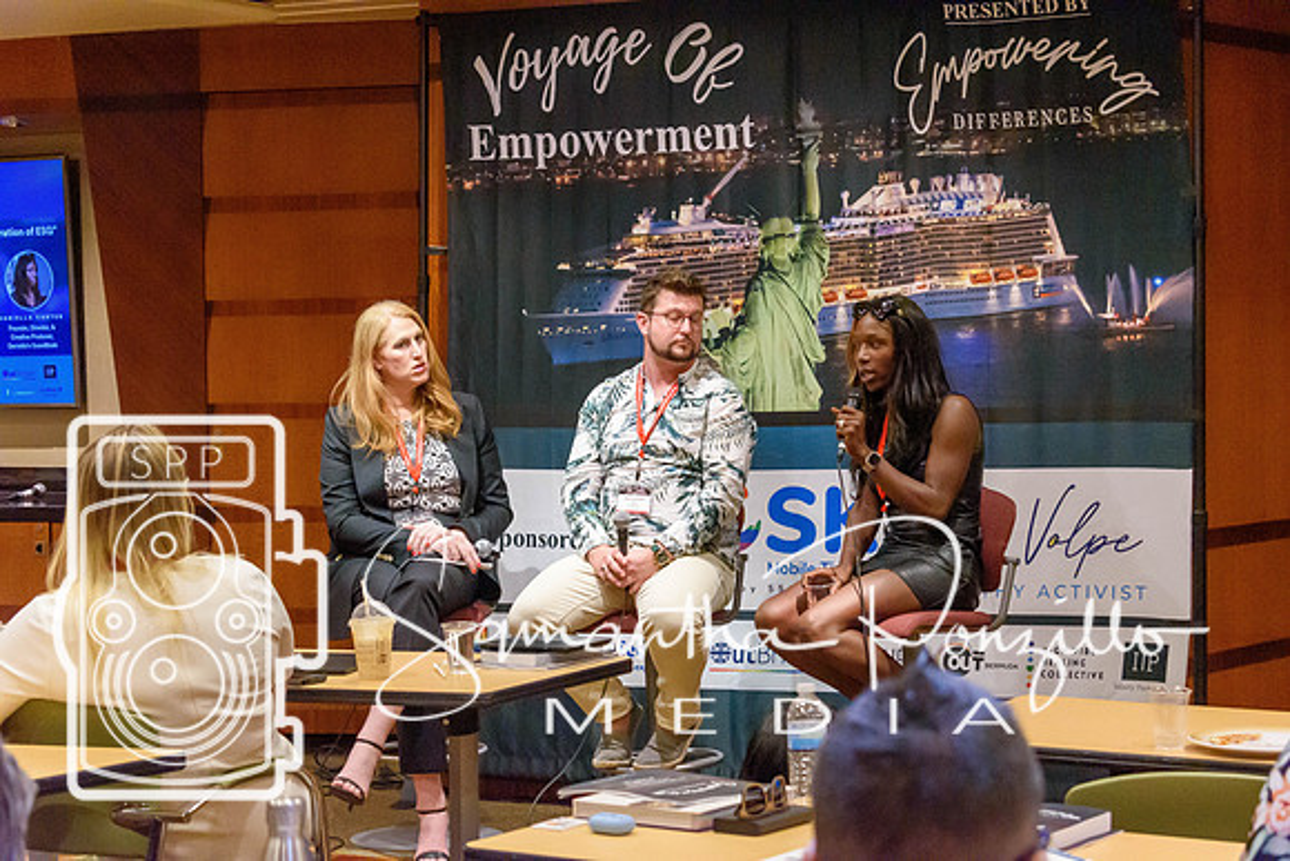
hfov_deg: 24.6
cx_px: 645
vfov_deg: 16.6
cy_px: 430
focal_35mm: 82
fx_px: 2957
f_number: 5.6
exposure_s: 1/60
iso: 5600
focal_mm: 55
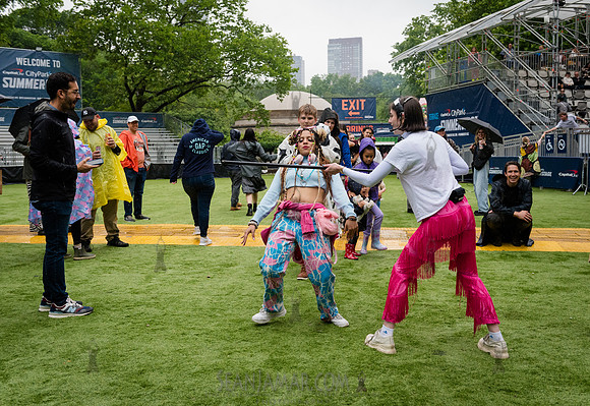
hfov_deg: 49.3
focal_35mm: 39
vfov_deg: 35.1
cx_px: 304
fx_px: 642
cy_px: 203
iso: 2000
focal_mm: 38
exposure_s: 1/2000
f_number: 4.5
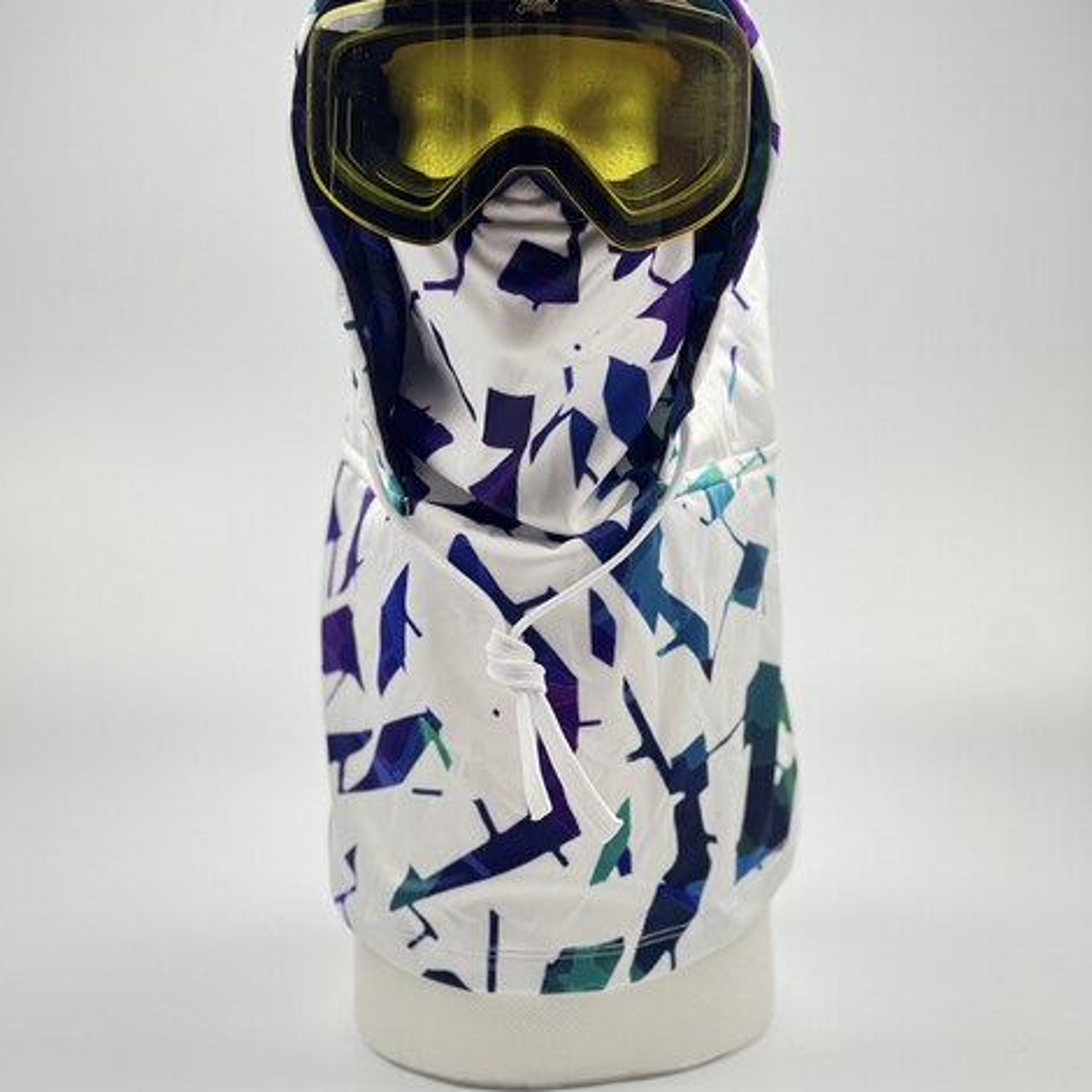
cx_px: 540
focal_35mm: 92
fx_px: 3284
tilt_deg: -11.5
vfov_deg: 18.9
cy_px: 469
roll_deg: +0.2
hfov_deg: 18.9
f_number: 2.8
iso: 200
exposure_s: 1/33
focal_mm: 9
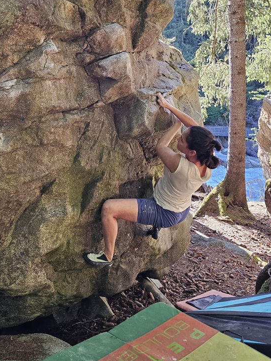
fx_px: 396
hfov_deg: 37.0
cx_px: 75
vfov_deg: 47.6
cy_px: 103
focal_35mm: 38
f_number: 1.7
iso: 160
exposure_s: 1/180
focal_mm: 6.3
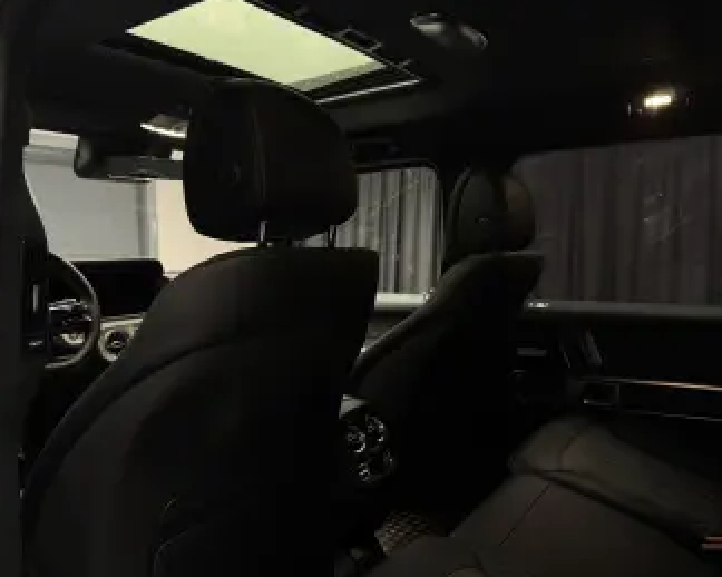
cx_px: 339
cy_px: 285
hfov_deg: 66.0
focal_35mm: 26
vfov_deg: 54.9
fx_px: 555
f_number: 1.78
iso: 250
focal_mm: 6.76
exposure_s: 1/58
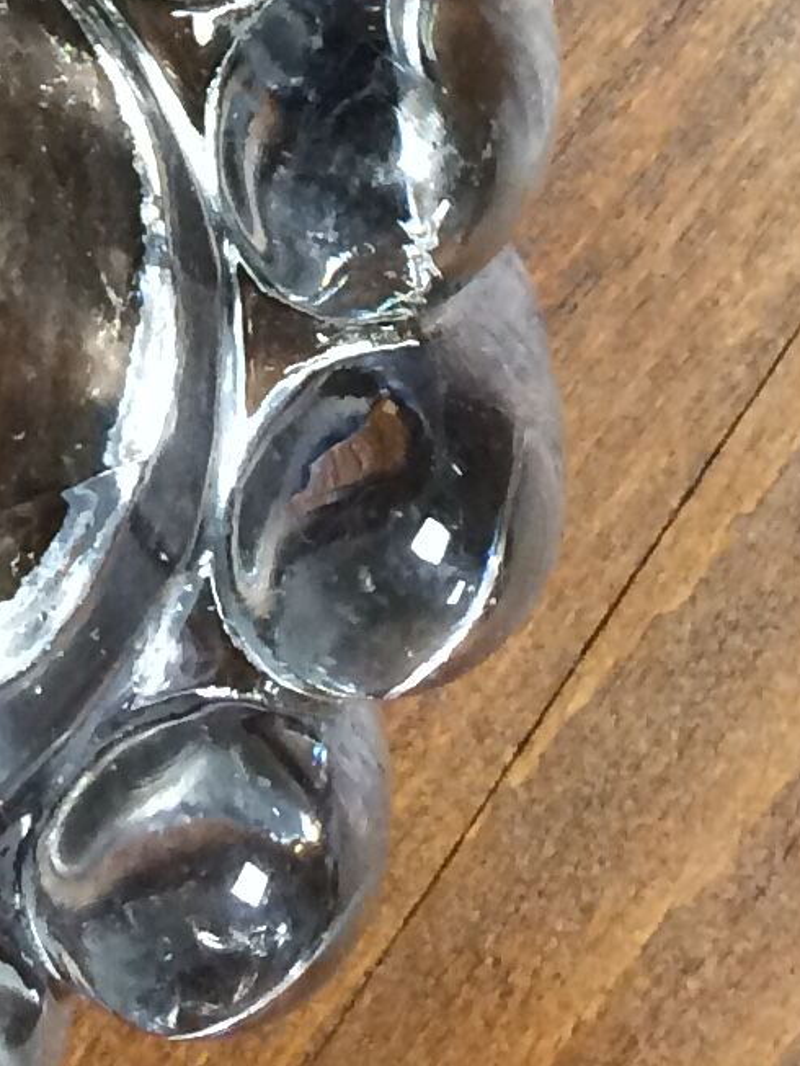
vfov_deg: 12.3
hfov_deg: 10.0
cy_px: -932
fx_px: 4467
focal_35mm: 145
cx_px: -354
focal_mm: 4.15
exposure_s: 1/33
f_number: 2.2
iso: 160
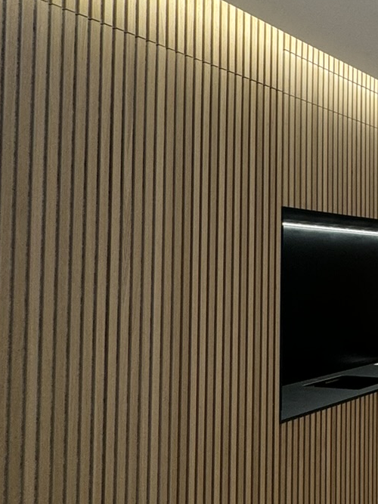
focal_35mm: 43
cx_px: 534
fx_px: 626
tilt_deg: +2.9
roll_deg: +0.0
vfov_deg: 43.9
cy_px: 246
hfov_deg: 26.5
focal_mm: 2.22
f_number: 2.2
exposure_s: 1/100
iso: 125
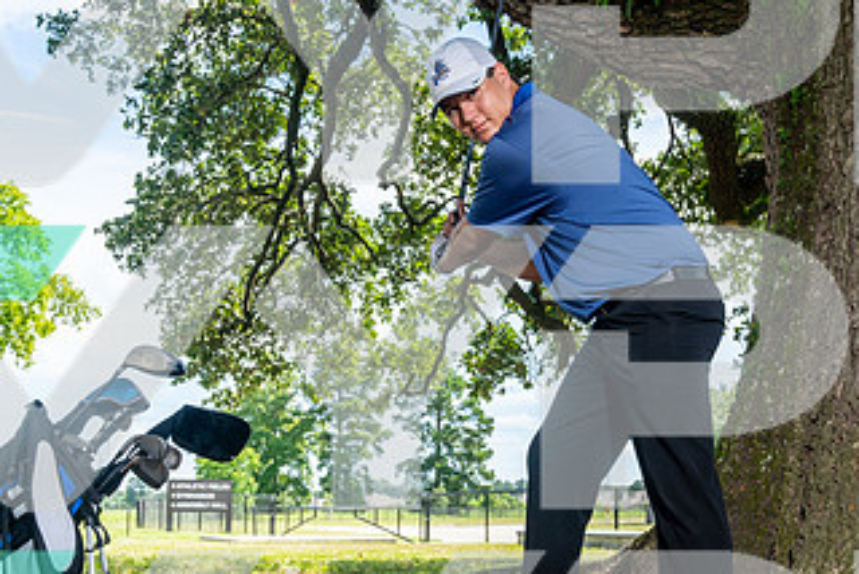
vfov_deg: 23.4
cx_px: 489
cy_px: 369
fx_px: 1385
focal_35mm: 58
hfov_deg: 34.4
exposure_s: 1/125
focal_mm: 32
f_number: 8
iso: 100
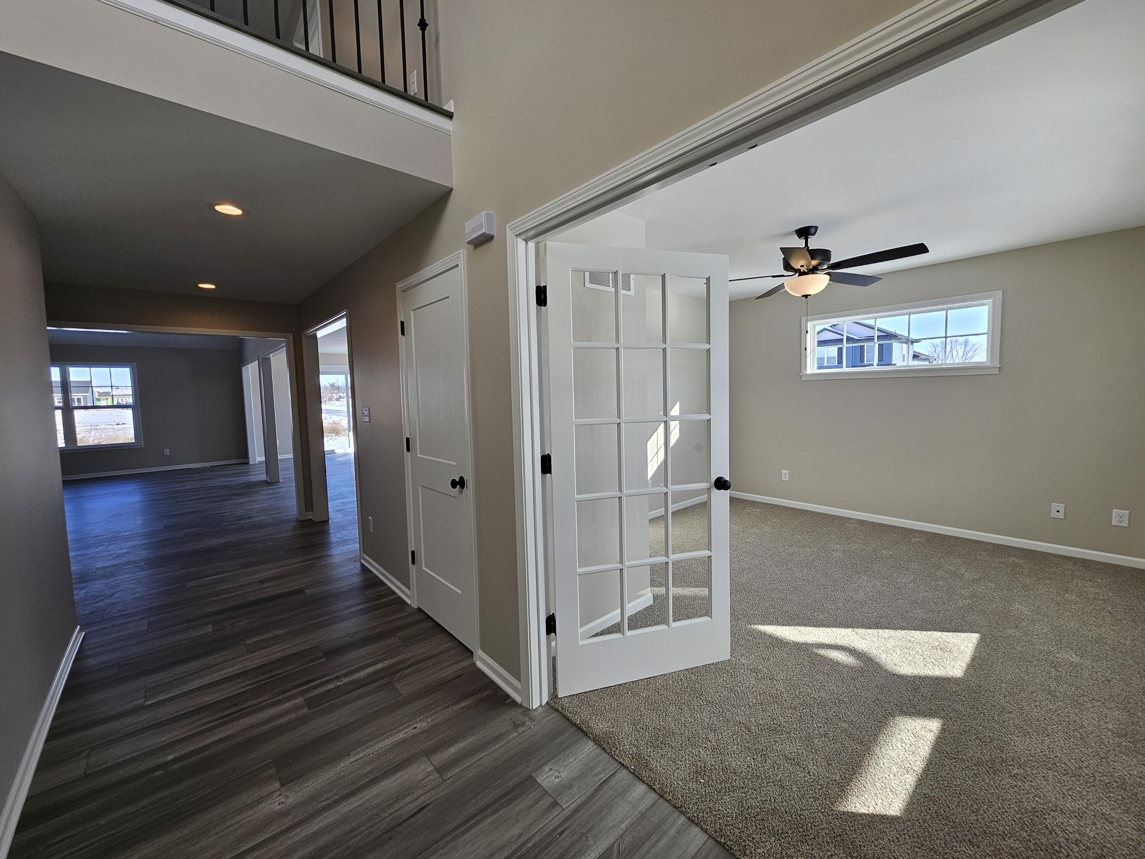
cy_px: 430
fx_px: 430
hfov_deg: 106.2
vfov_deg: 89.9
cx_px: 572
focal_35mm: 13
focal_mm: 1.74
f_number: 2.2
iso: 32
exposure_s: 1/133
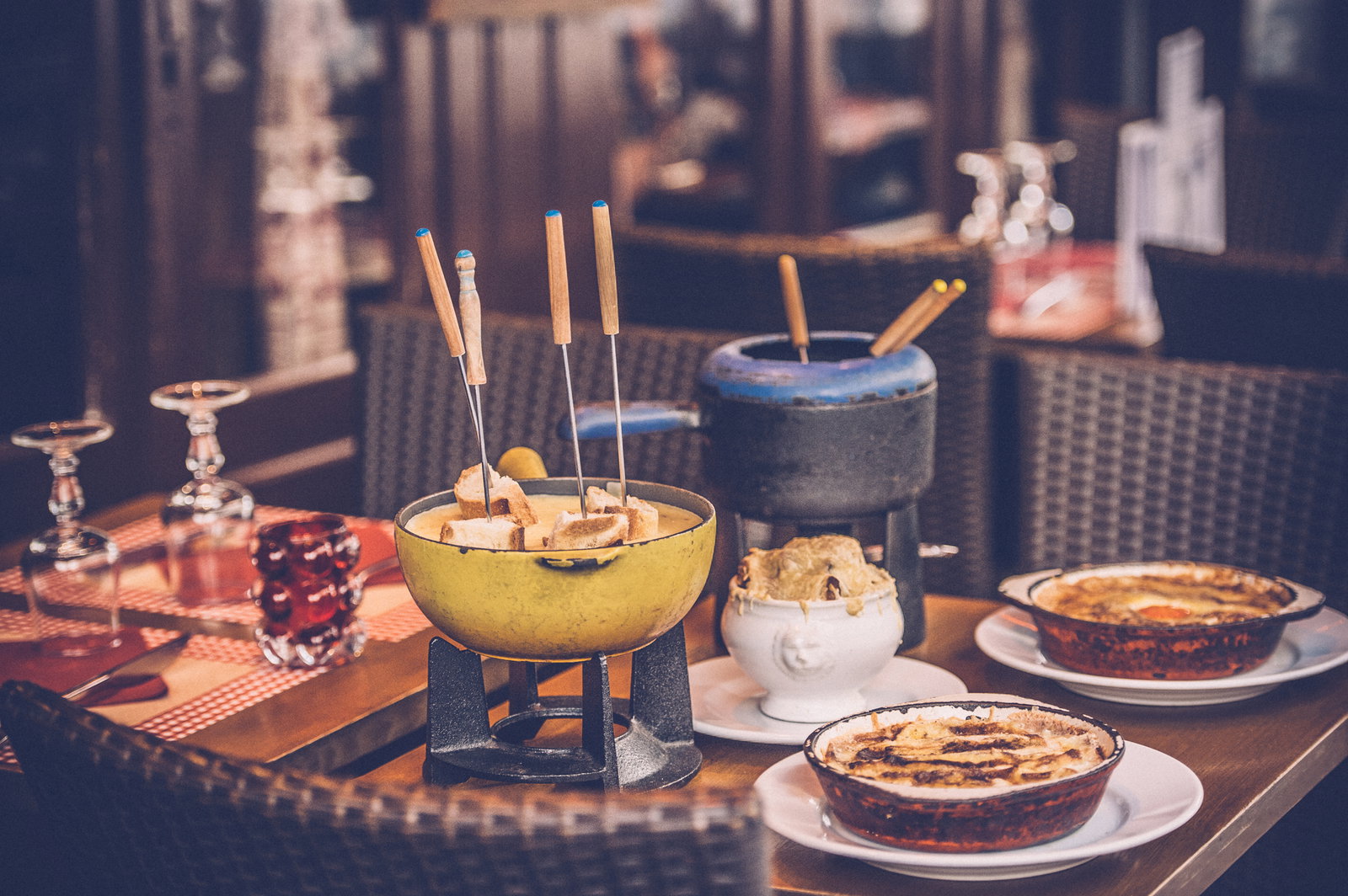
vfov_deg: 14.8
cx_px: 674
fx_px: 3442
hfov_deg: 22.2
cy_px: 448
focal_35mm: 92
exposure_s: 1/800
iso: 1000
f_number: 2.8
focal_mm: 92
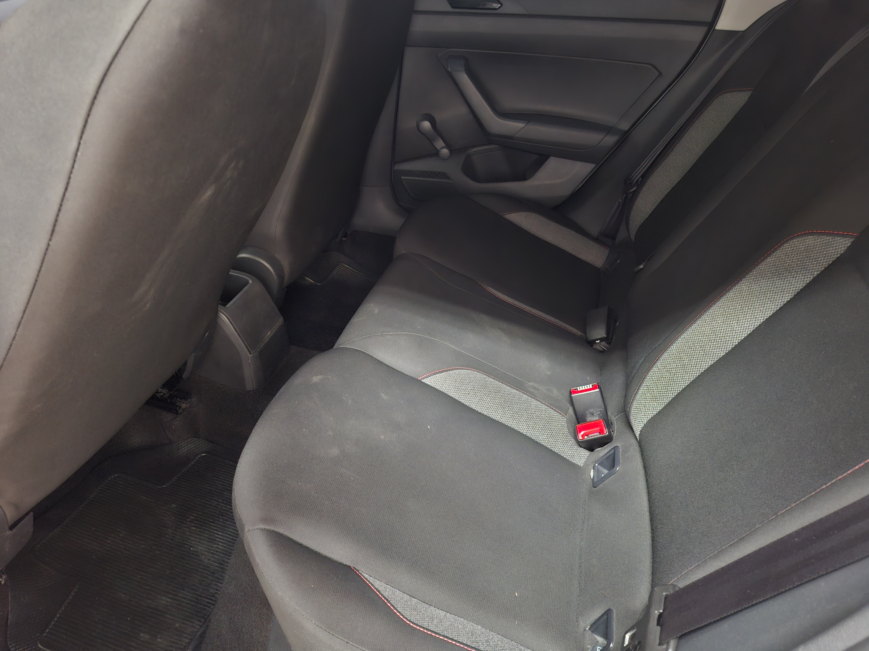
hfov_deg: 73.9
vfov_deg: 58.9
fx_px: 577
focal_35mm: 23
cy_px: 326
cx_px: 434
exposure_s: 1/17
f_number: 1.8
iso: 1250
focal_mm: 5.54
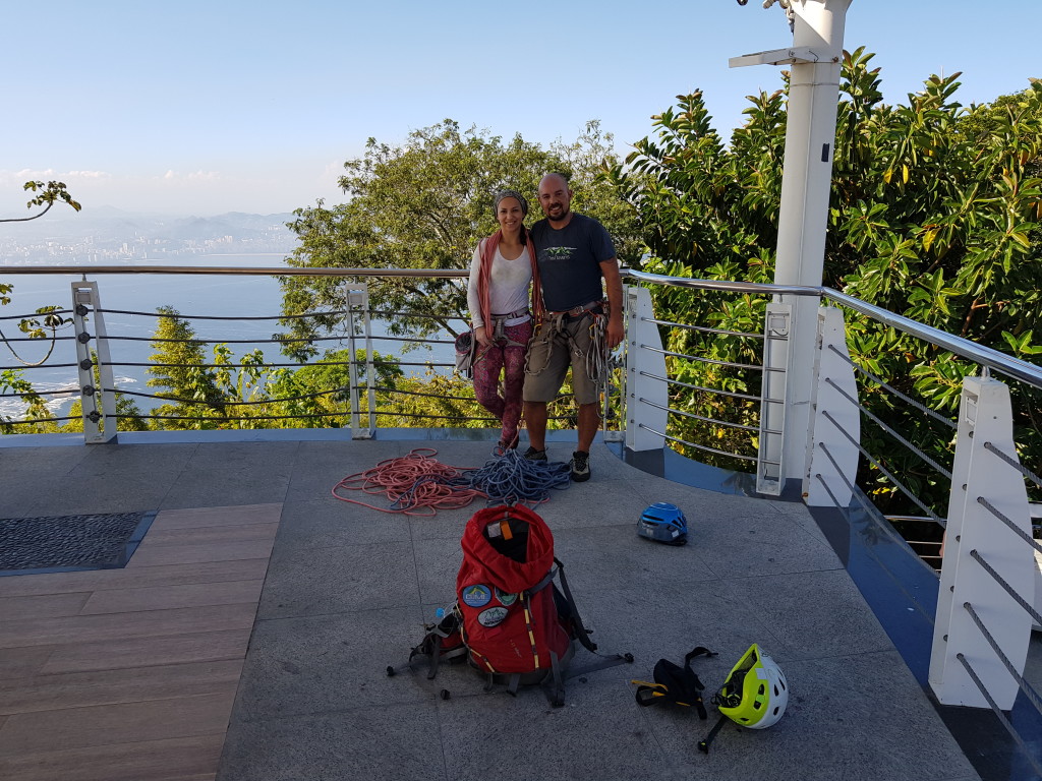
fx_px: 783
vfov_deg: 53.1
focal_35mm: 26
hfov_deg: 67.3
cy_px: 390
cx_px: 521
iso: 40
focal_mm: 4.2
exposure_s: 1/1288
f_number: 1.7
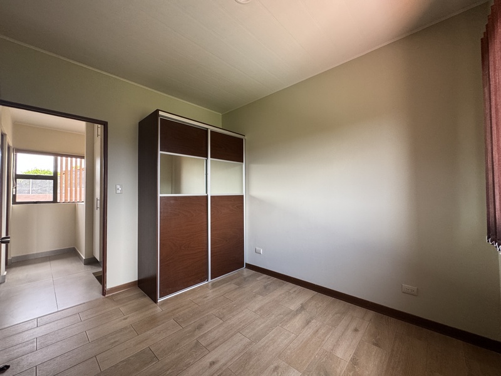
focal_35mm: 14
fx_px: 203
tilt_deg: +1.6
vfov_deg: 85.7
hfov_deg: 102.1
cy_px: 188
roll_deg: +0.8
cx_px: 250
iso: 200
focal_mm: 2.22
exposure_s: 1/99
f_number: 2.2
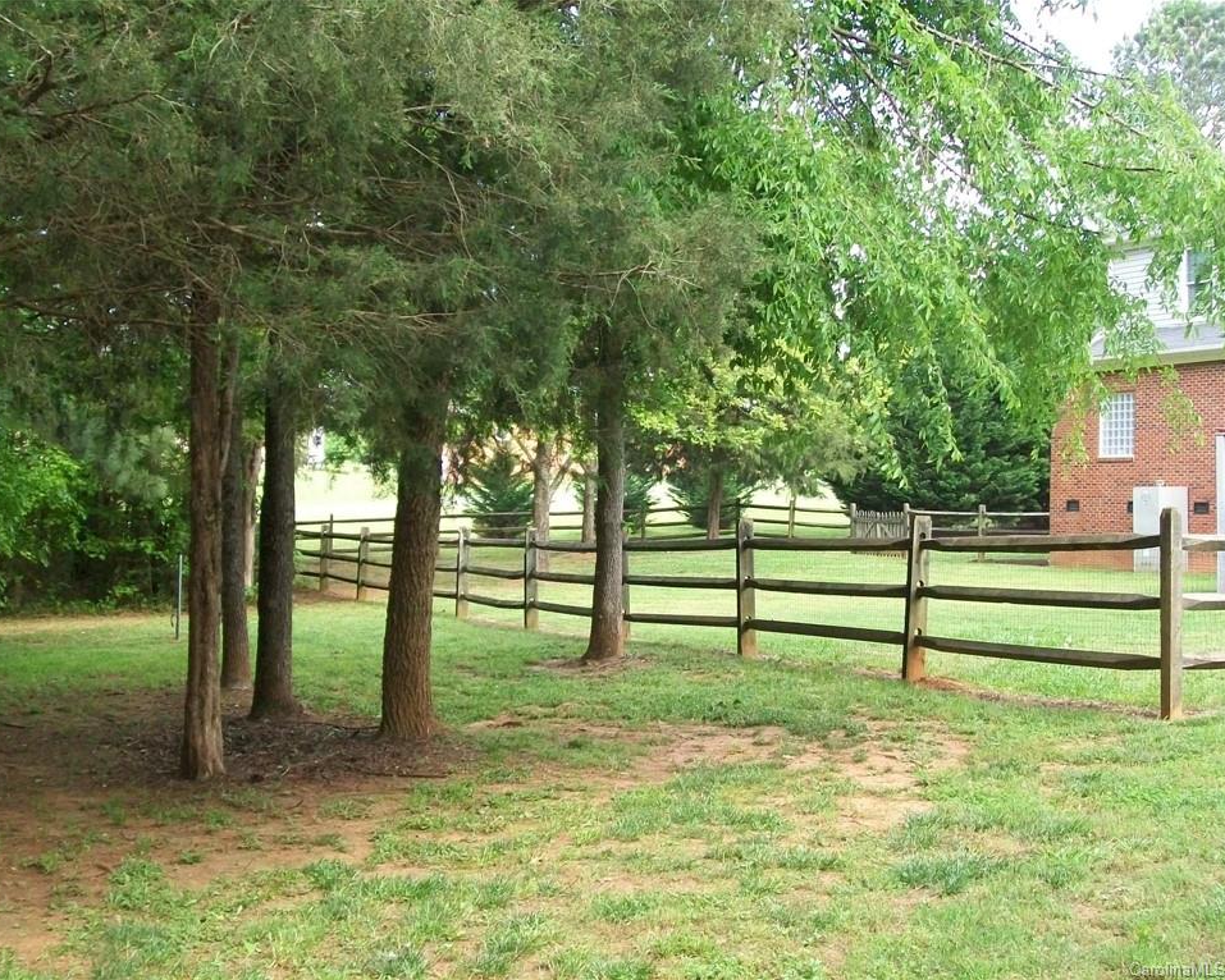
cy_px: 490
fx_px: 1704
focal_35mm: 47
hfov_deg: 39.5
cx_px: 621
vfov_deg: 32.1
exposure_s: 1/125
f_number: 3
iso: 160
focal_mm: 7.6
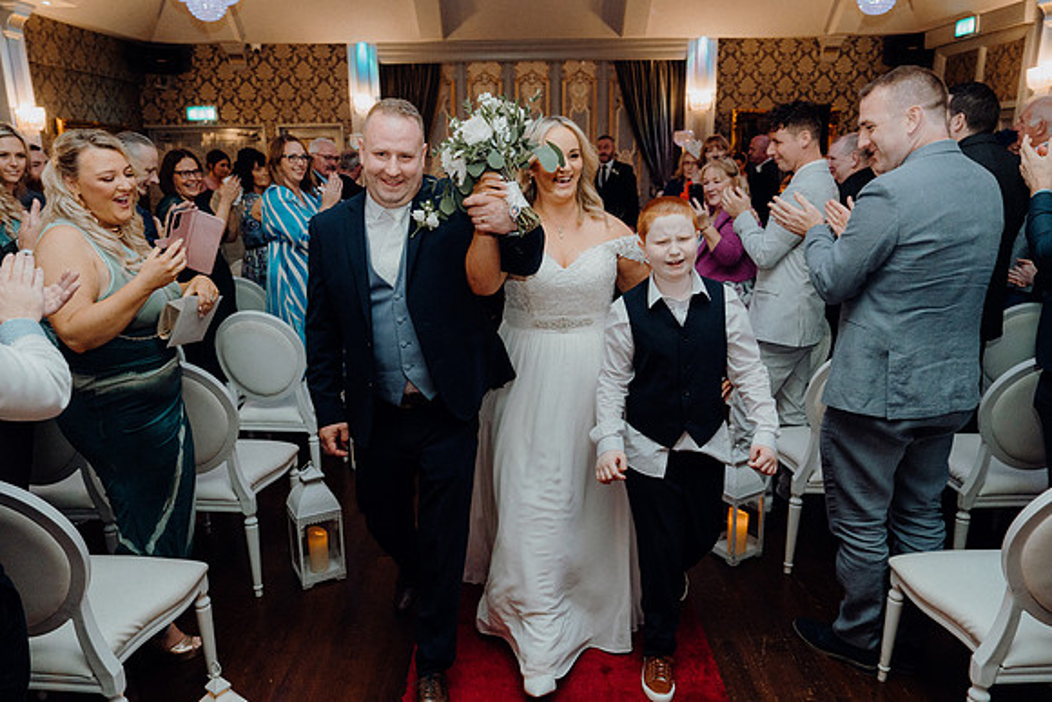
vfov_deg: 49.6
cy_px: 351
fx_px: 760
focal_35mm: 26
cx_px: 526
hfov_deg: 69.4
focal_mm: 26
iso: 2500
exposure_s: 1/160
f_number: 3.5
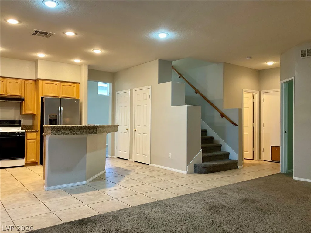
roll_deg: -0.4
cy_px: 116
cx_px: 156
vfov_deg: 48.2
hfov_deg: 61.7
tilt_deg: +1.3
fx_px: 261
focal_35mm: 29
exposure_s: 1/60
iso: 125
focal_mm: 3
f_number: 1.8
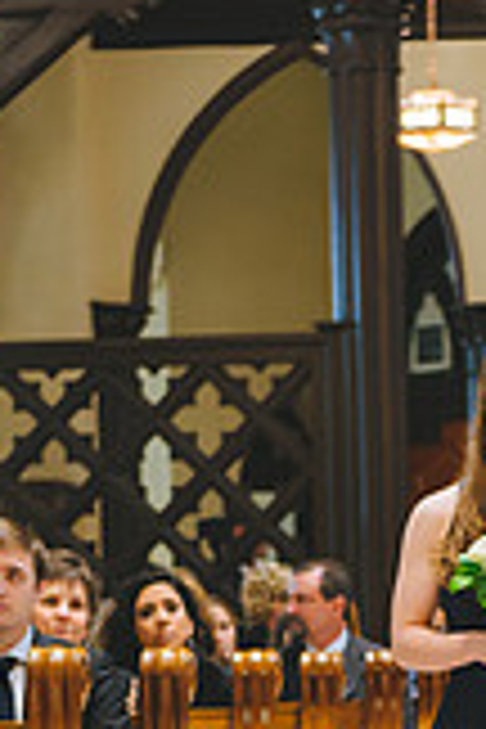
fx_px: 3948
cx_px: 500
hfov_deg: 7.0
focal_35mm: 195
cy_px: 806
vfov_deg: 10.4
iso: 2500
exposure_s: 1/125
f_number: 3.5
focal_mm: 70
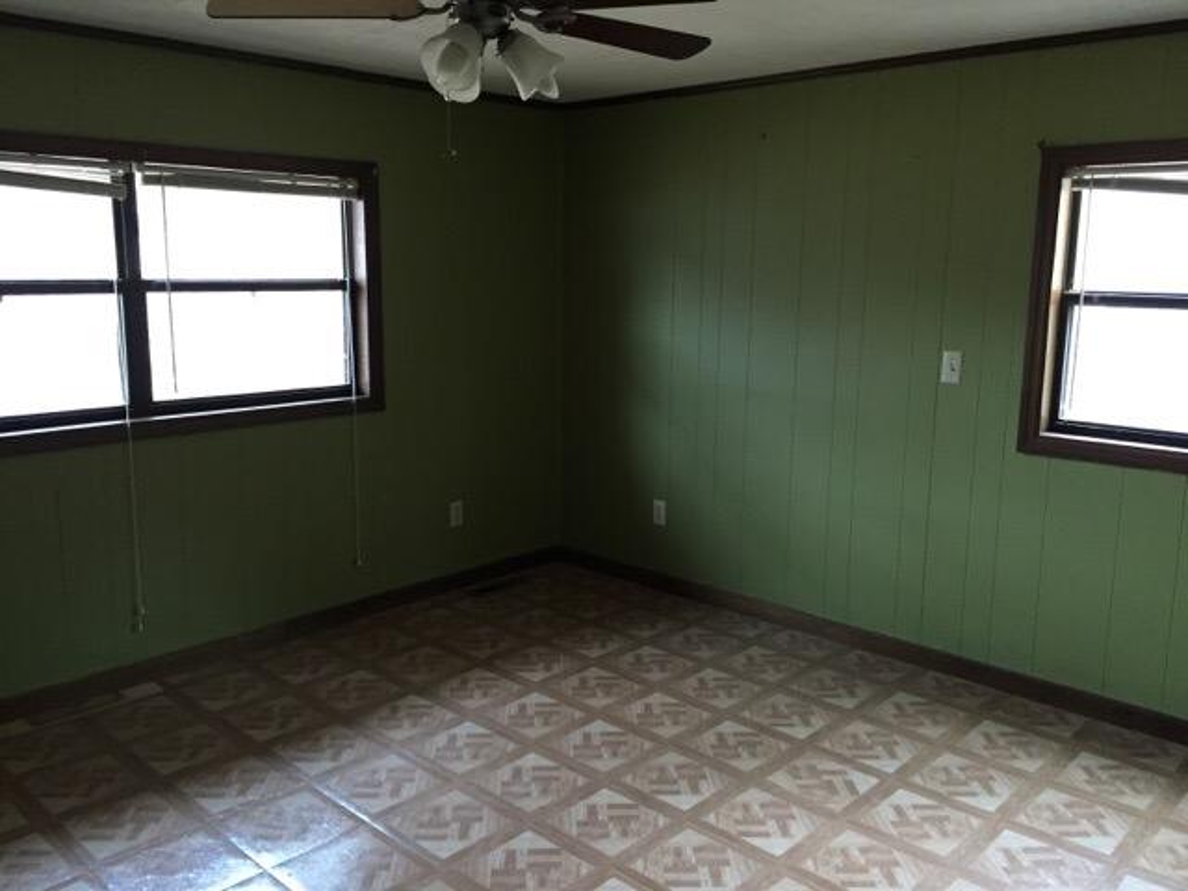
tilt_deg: -9.4
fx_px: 995
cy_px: 446
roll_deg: +0.3
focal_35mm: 29
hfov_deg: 61.7
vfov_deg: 48.2
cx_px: 594
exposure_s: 1/30
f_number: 2.2
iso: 200
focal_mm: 4.15
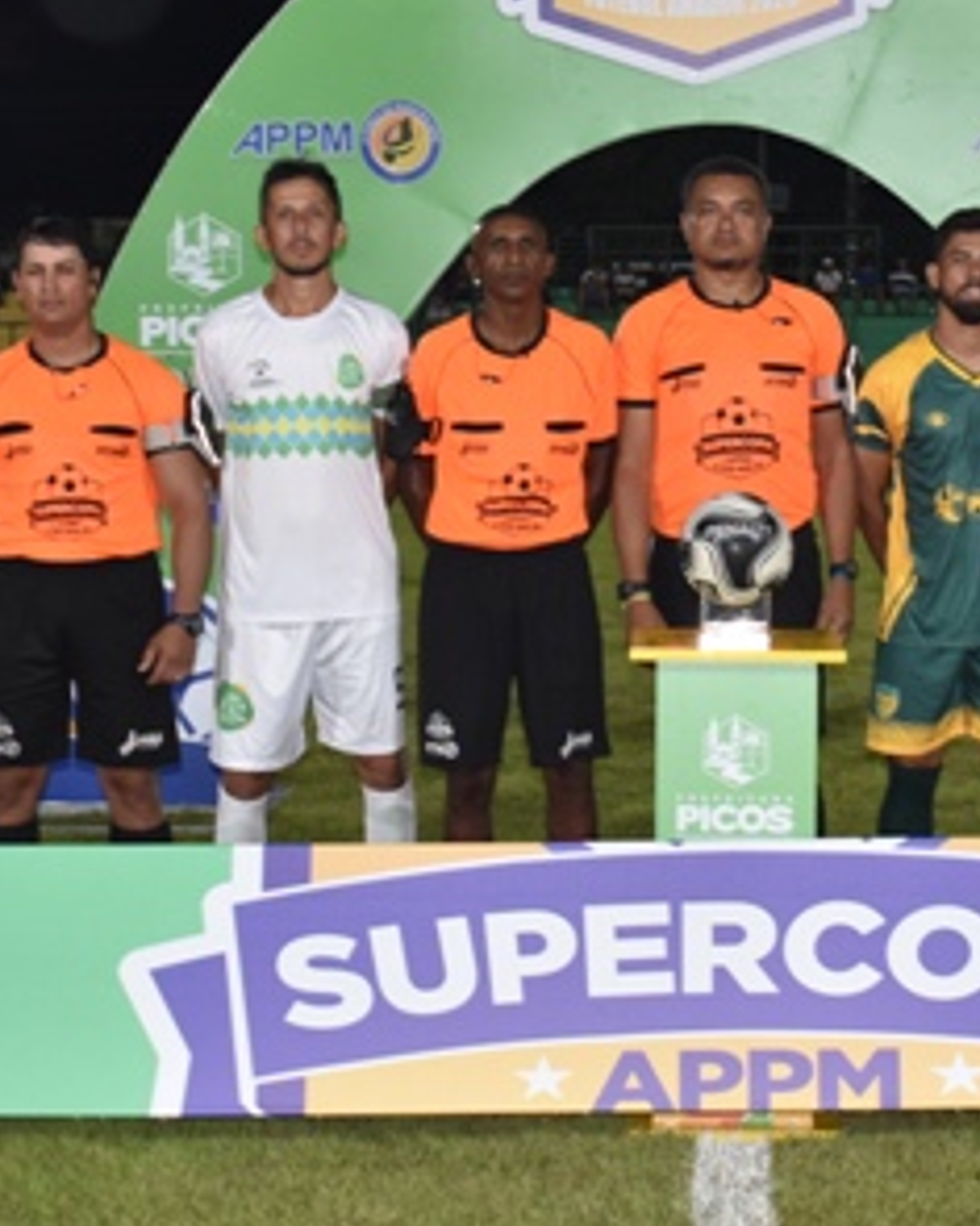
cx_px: 730
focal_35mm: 95
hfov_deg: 16.1
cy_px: 465
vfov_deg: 20.1
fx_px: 3447
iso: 1000
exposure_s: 1/60
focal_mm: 31
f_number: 5
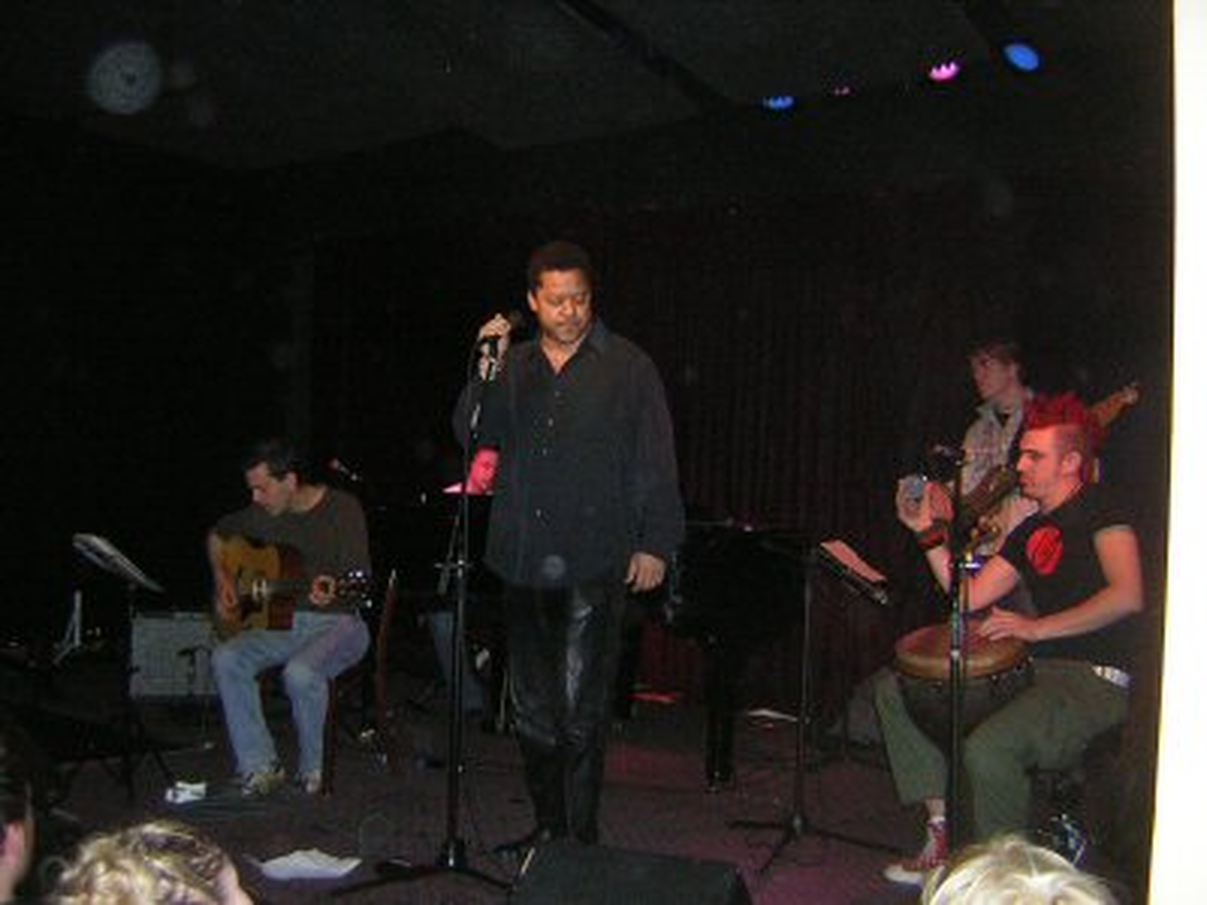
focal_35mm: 36
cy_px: 452
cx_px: 604
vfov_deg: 39.7
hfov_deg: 51.4
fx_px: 1255
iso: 200
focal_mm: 4.7
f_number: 2.6
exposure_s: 1/60.1
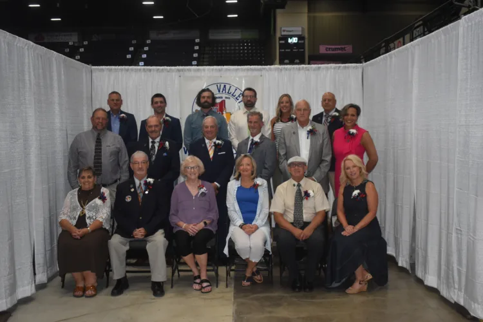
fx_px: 543
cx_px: 242
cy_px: 161
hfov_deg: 47.9
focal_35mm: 40
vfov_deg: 33.0
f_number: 4
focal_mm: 27
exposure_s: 1/125
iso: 1100
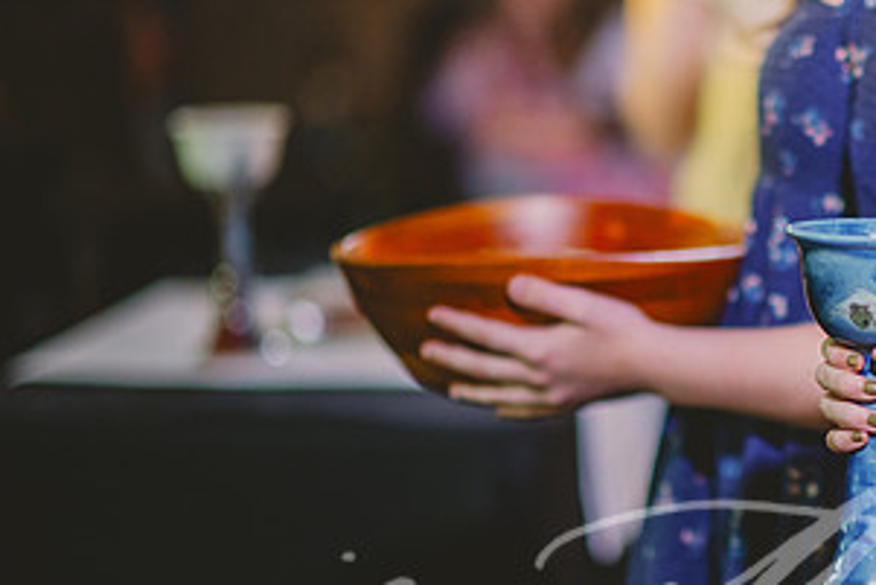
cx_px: 824
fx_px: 3992
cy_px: 287
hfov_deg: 12.4
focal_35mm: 164
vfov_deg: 8.4
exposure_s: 1/200
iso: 640
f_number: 1.4
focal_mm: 85
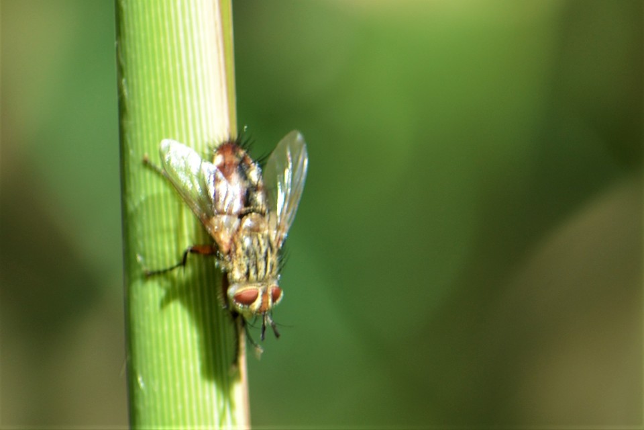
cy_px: 215
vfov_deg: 3.1
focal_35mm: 450
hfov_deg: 4.6
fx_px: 8049
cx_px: 322
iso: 125
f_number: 8
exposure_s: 1/125
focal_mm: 300
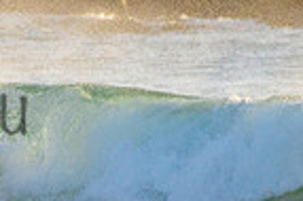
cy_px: 169
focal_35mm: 2484
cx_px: -139
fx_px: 20883
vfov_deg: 0.6
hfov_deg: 0.8
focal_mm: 500
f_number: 5.6
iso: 560
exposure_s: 1/2000
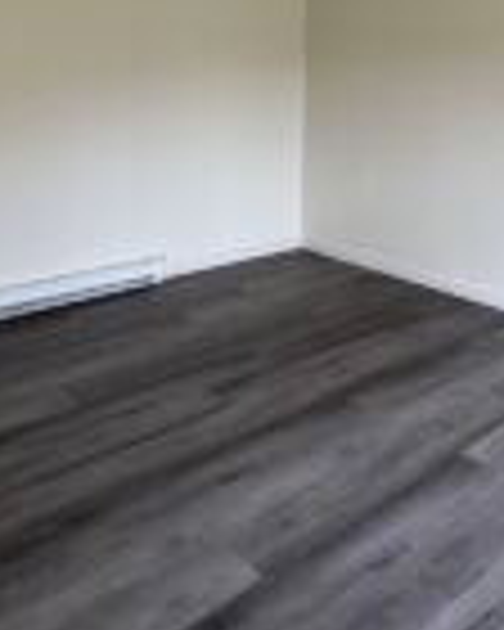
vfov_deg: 43.4
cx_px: 346
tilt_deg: -2.5
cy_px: 81
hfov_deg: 37.7
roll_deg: -1.6
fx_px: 727
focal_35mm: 39
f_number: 2.2
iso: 100
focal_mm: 2.22
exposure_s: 1/120
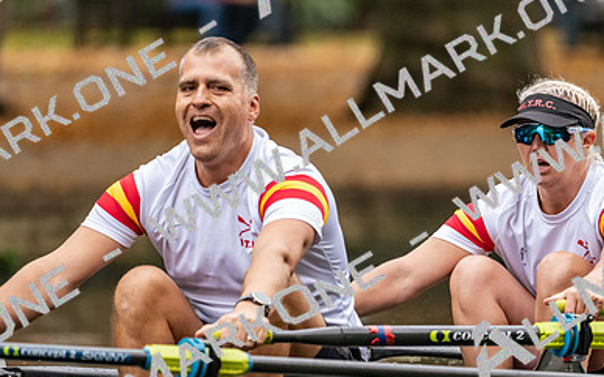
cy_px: 247
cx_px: 339
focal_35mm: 610
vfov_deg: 2.2
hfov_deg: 3.4
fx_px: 10035
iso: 3600
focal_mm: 400
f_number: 4.5
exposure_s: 1/2500
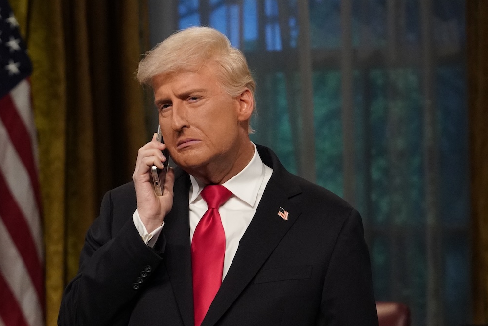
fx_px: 2928
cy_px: 293
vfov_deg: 6.3
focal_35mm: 216
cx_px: 191
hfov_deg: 9.5
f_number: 4
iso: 6400
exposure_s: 1/320
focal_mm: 118
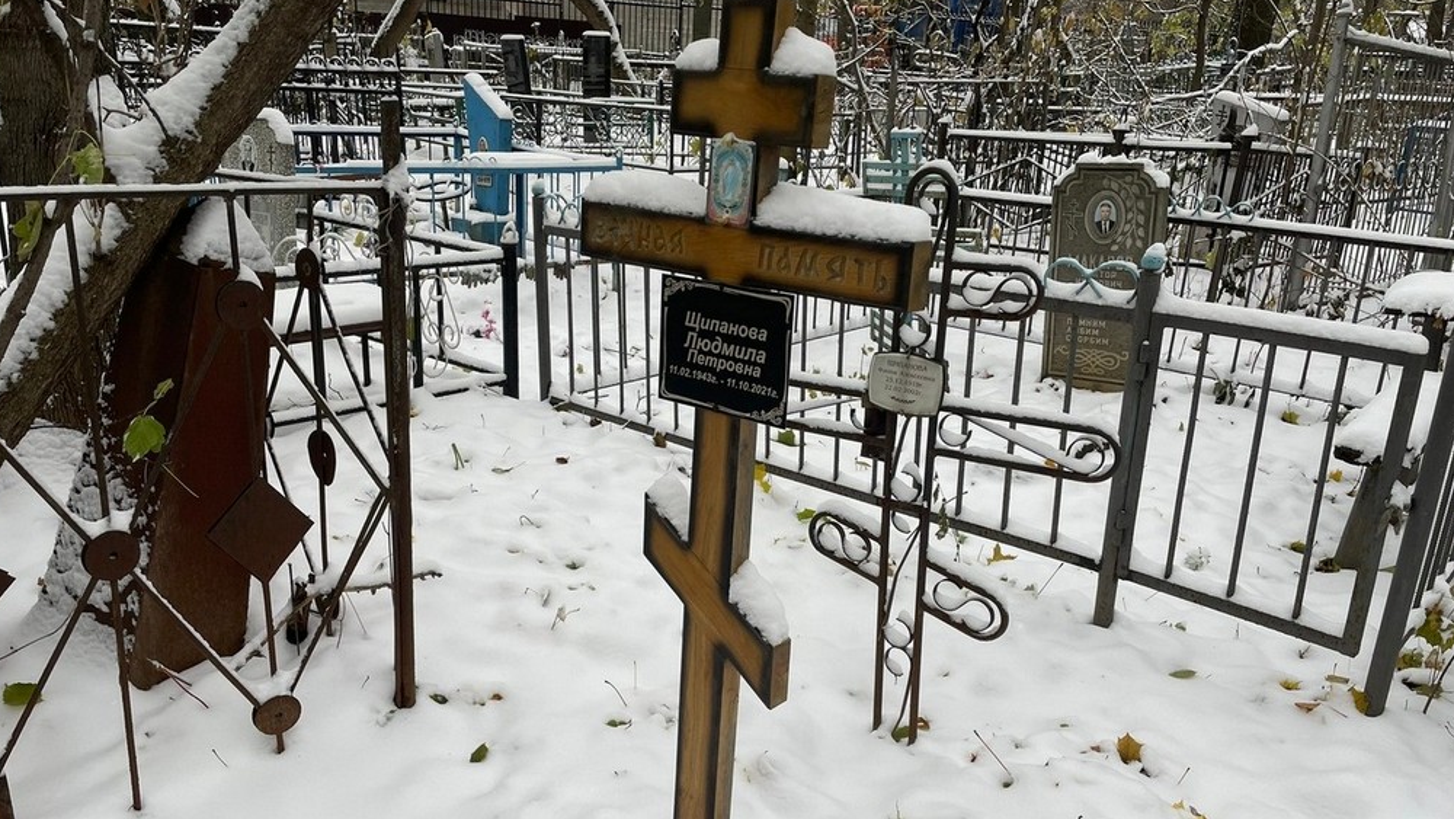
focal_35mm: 29
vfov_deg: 40.1
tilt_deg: -17.5
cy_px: 471
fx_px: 1118
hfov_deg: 66.1
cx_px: 728
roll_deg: -2.6
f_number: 1.6
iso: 32
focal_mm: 4.2
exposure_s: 1/136
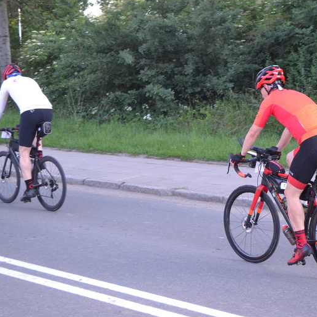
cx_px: 233
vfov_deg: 20.4
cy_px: 142
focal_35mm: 85
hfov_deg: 20.3
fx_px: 881
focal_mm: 40
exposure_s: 1/500
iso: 2200
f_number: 5.3
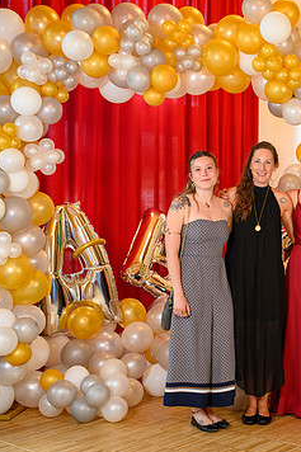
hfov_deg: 22.8
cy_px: 229
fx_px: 716
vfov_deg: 35.1
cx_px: 304
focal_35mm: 57
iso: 1250
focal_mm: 35
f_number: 3.5
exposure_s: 1/100
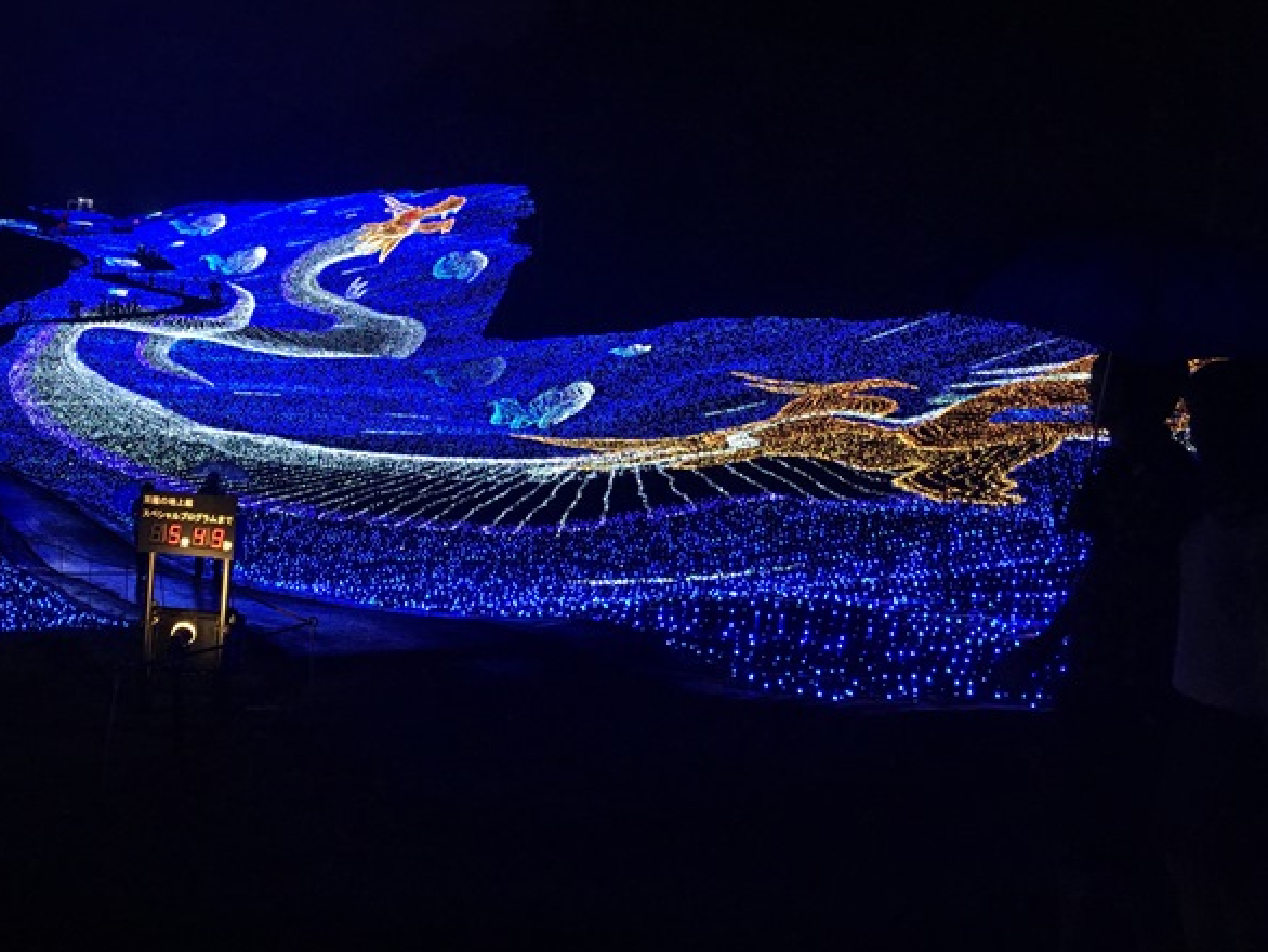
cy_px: 409
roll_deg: -4.7
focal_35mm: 38
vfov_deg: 37.7
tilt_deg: +1.2
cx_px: 474
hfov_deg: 48.5
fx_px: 1393
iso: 125
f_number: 2.2
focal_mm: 4.15
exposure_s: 1/30
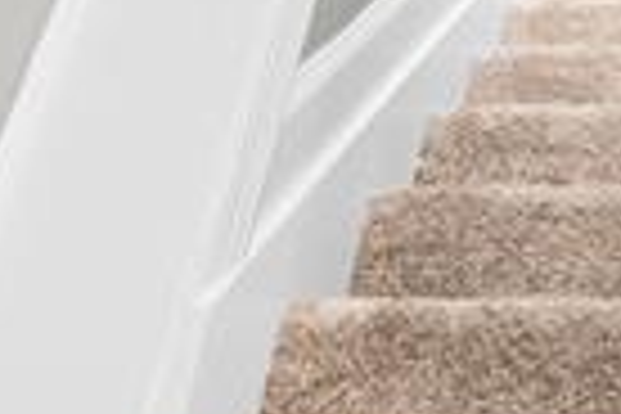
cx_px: 842
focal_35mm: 123
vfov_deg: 9.4
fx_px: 2117
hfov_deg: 15.7
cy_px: -729
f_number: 8
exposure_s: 1/30
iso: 8000
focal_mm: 16.5
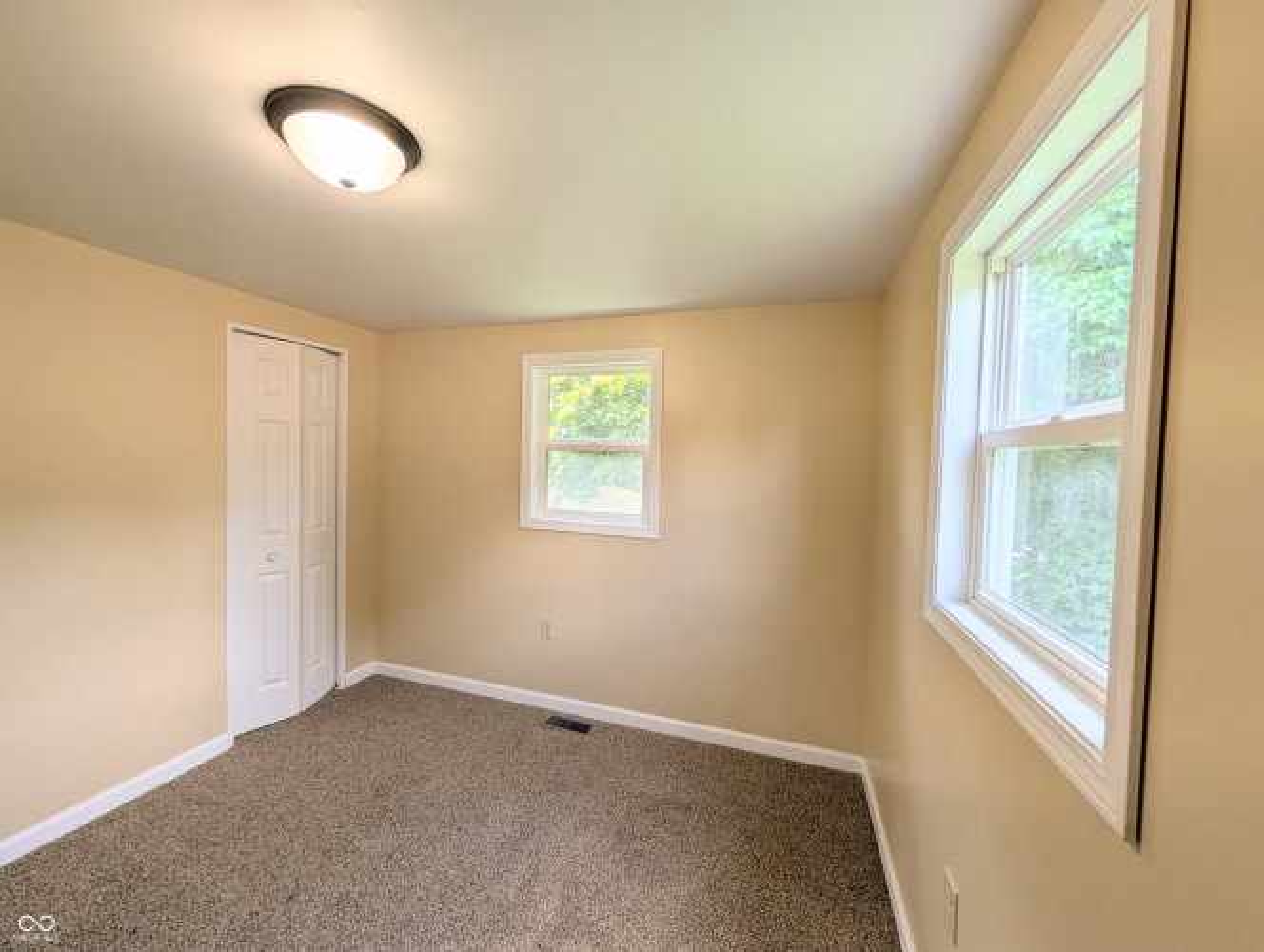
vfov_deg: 94.6
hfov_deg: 110.5
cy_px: 476
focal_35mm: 12
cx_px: 632
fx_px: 439
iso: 56
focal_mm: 2.02
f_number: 1.7
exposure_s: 1/173
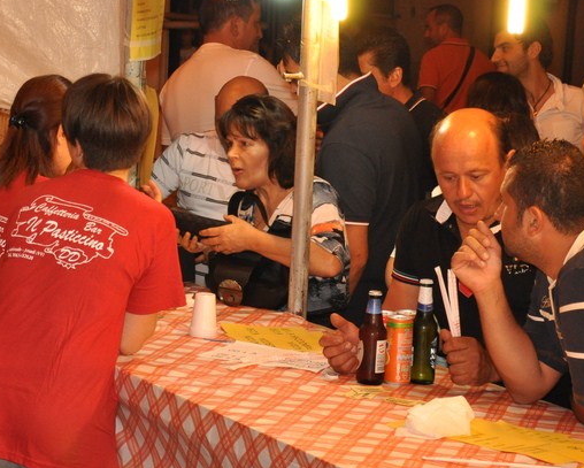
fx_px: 2058
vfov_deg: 13.0
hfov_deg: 16.1
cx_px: 221
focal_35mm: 119
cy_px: 199
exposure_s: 1/80
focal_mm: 42
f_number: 4.8
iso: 800
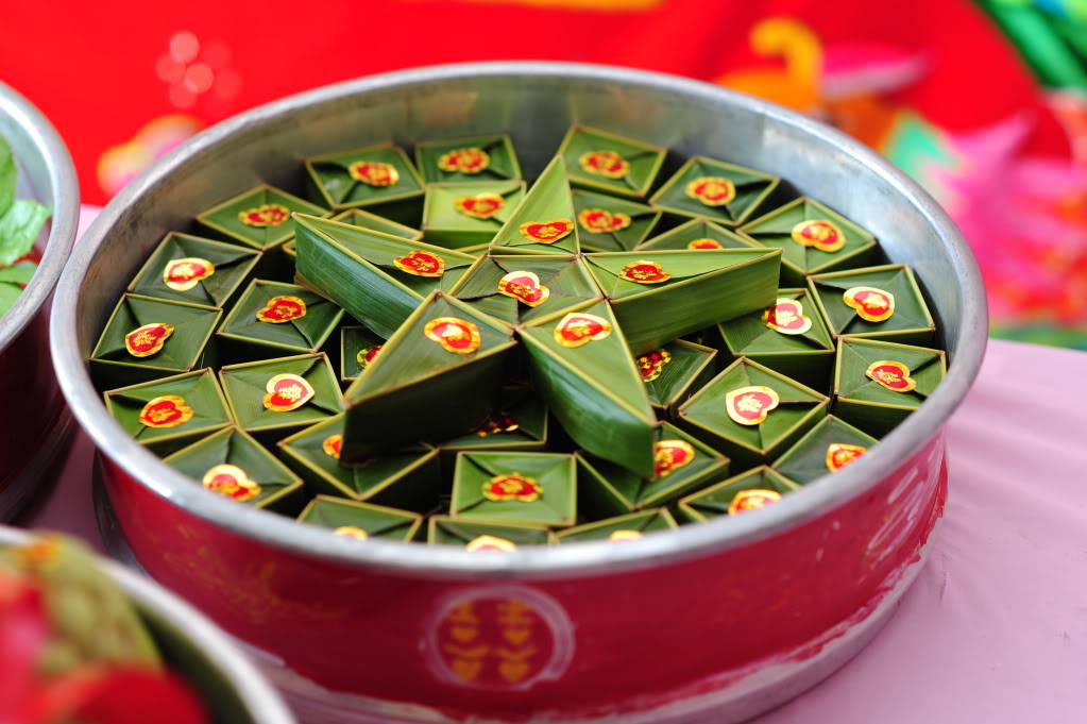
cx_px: 544
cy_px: 362
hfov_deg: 23.9
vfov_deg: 16.1
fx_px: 2565
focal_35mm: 85
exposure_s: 1/100
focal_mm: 85
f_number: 3.5
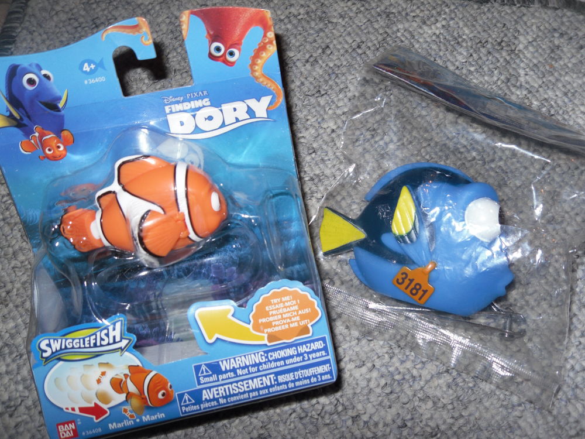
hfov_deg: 52.6
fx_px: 591
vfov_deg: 40.7
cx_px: 292
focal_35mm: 35
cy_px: 220
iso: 80
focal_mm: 6.3
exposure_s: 1/45
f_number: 3.5
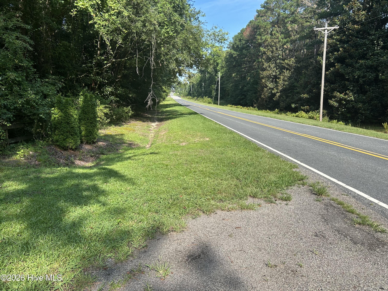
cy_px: 146
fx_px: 291
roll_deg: -1.5
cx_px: 194
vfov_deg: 53.1
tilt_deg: -9.3
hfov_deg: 67.3
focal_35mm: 26
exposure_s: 1/1901
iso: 50
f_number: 1.5
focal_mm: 5.7
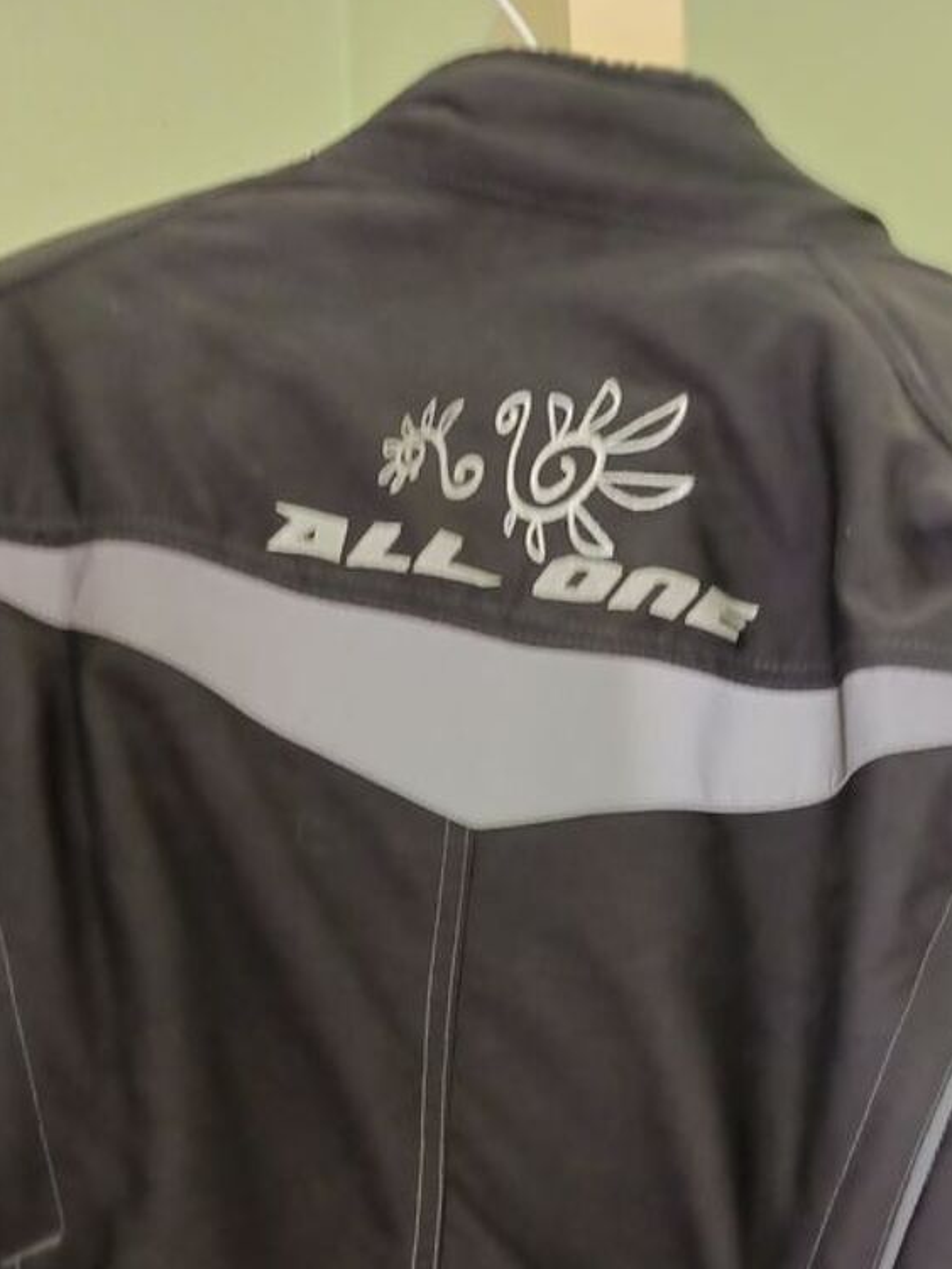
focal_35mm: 48
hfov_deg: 30.3
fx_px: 1759
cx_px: 516
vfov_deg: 37.4
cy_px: 1111
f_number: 1.8
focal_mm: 4
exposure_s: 1/25
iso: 500
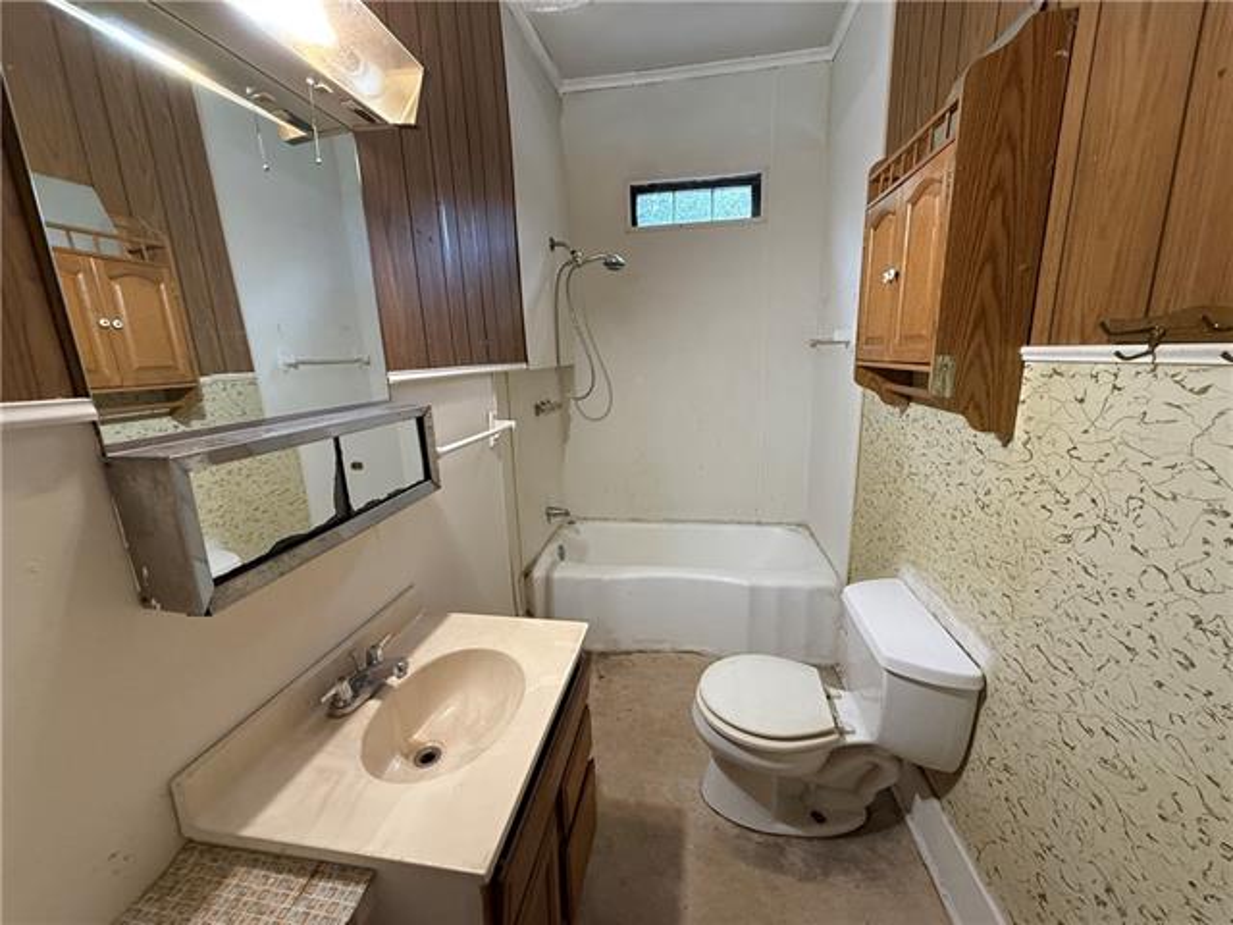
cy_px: 462
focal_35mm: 14
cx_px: 616
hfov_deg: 102.1
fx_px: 499
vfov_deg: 85.7
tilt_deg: -11.3
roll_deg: +1.6
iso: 320
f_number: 2.2
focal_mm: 2.22
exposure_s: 1/60
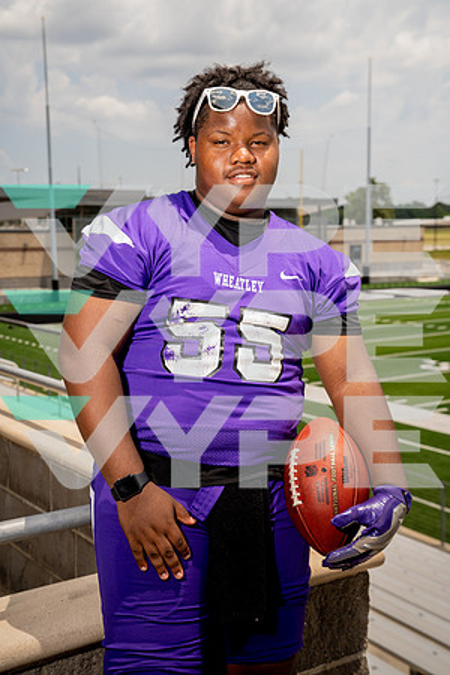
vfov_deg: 39.6
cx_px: 225
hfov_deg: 27.0
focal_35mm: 50
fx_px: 937
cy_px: 338
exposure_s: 1/250
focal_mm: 50
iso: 100
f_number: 7.1
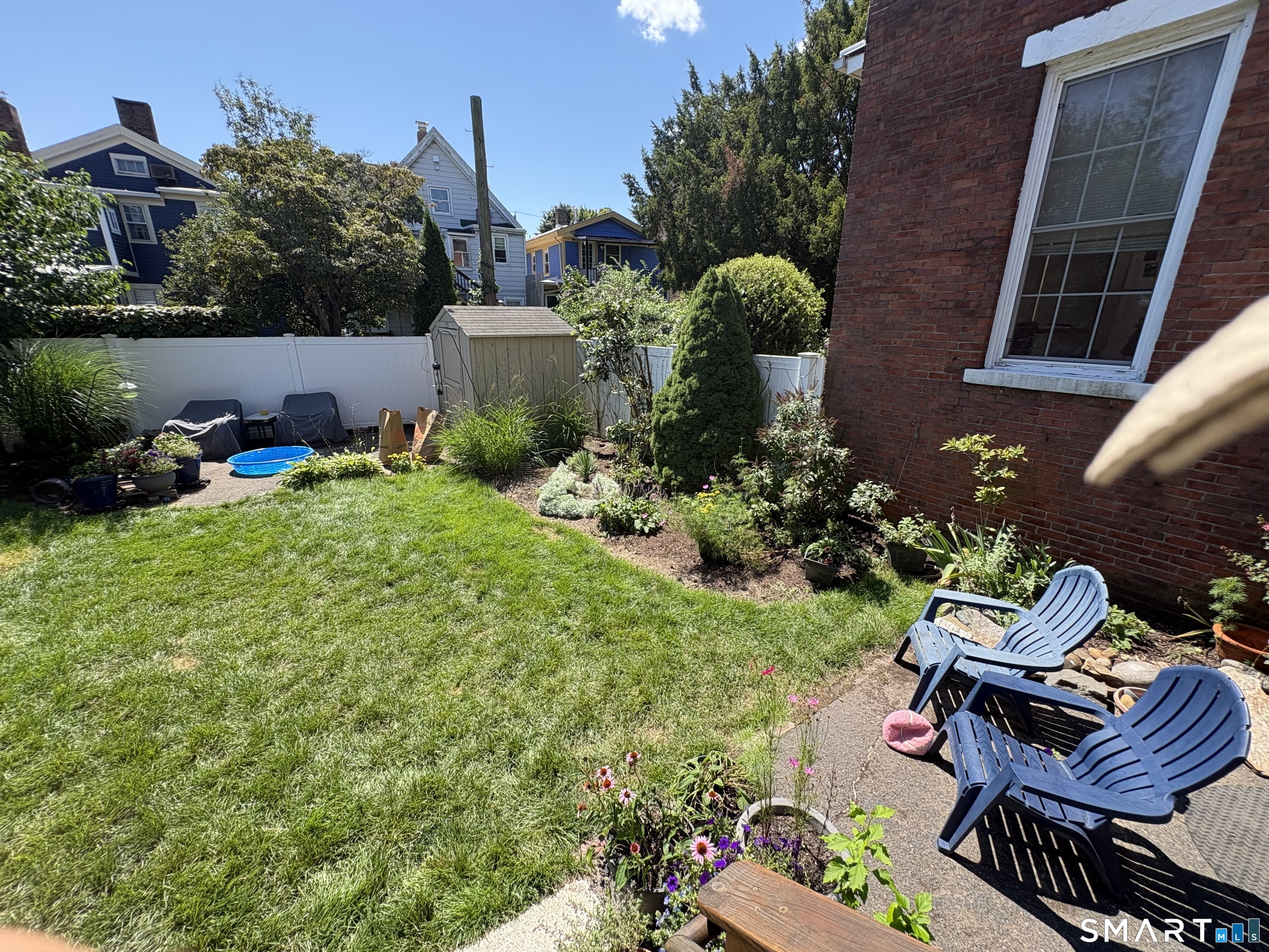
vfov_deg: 85.7
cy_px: 476
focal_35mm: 14
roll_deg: +0.5
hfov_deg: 102.1
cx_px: 634
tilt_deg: -16.9
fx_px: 513
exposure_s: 1/573
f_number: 2.2
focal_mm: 2.22
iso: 40
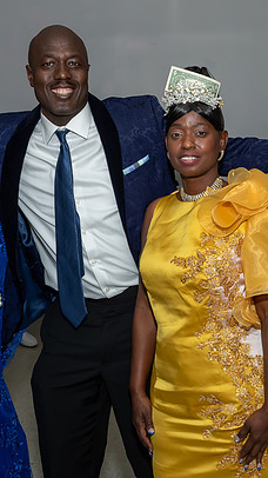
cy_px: 224
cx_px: 193
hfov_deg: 19.0
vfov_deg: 33.3
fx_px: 797
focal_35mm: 63
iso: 500
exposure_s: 1/250
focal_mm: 22
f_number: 6.3
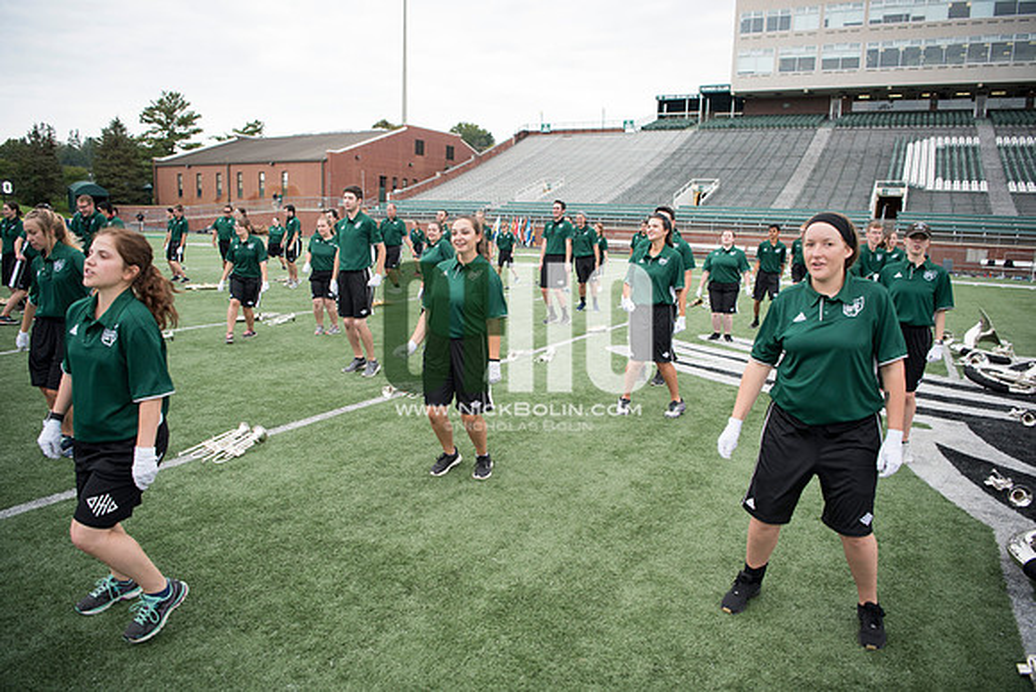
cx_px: 518
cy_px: 346
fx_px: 691
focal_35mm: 24
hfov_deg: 73.7
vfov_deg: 53.2
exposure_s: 1/400
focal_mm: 24
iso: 400
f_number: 2.8
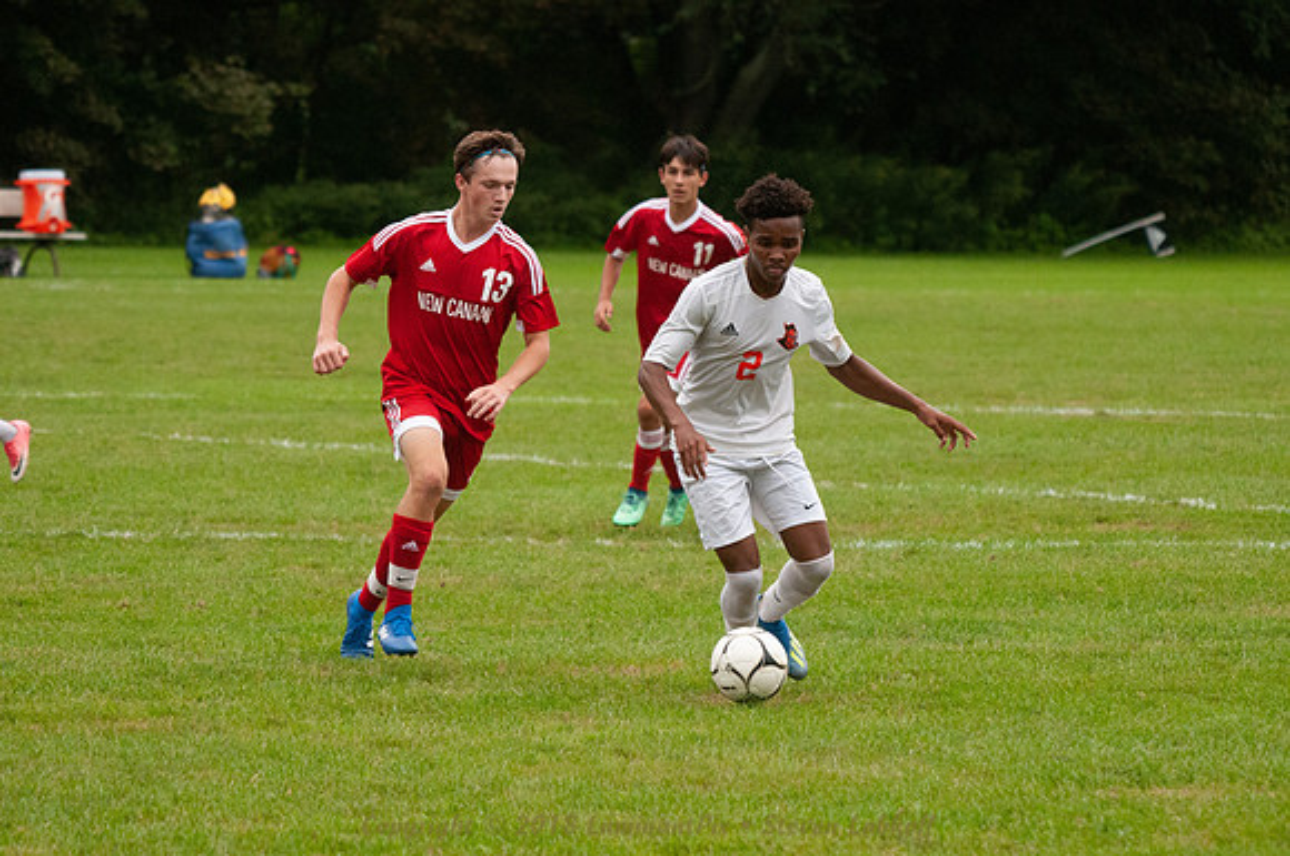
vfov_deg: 4.7
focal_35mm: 292
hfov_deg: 7.1
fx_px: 10467
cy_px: 428
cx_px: 645
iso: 1600
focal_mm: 195
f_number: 6.3
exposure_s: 1/800
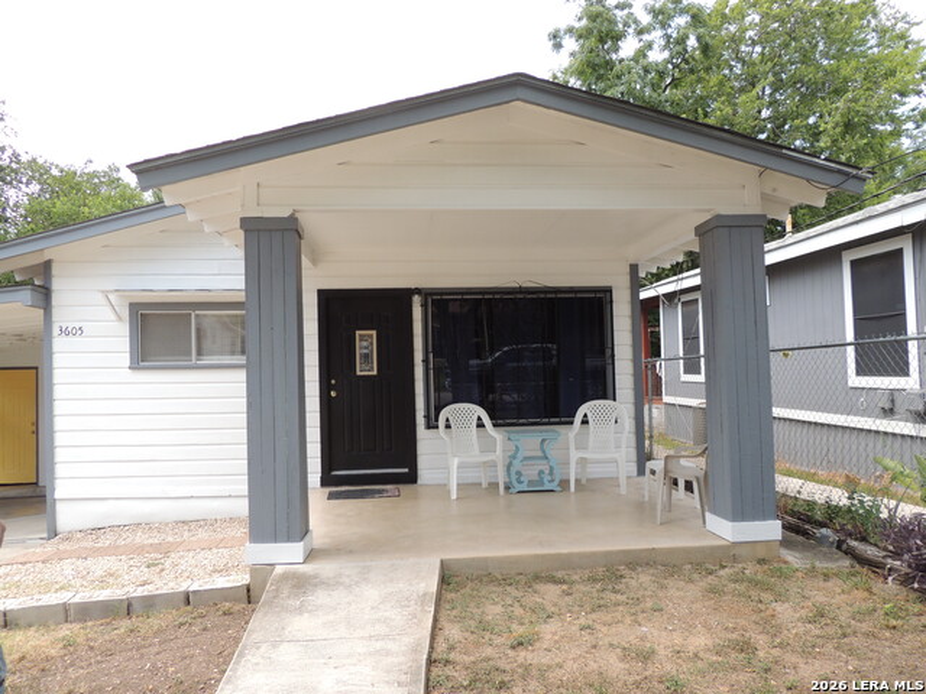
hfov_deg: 71.6
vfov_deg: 56.8
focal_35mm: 24
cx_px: 463
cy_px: 347
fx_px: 642
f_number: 3
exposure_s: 1/400
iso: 100
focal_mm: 4.3
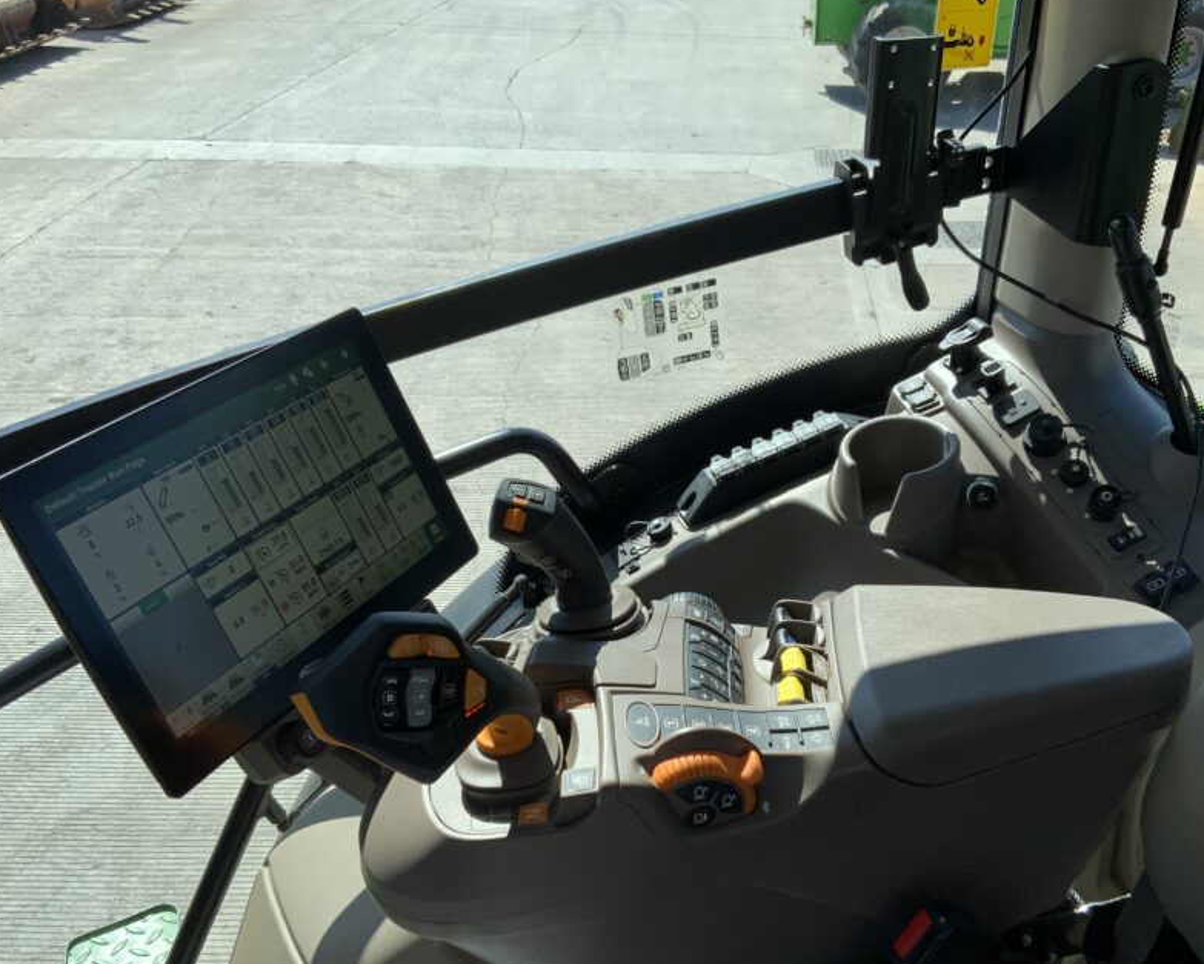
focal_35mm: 37
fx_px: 1319
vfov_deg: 40.1
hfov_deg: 48.9
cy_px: 555
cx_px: 680
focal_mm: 3
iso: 16
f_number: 1.8
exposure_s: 1/978
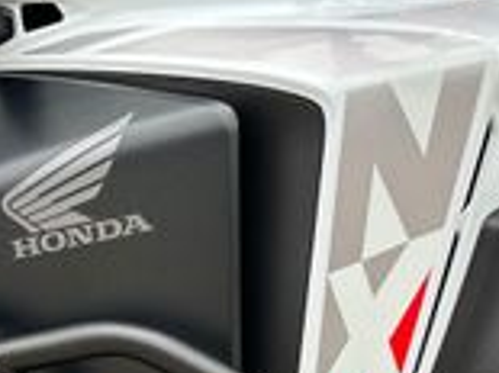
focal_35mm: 99
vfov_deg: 13.9
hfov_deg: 19.8
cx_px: 167
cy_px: 576
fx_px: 1426
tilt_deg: -5.5
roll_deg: +2.0
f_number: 1.78
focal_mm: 6.86
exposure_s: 1/258
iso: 80
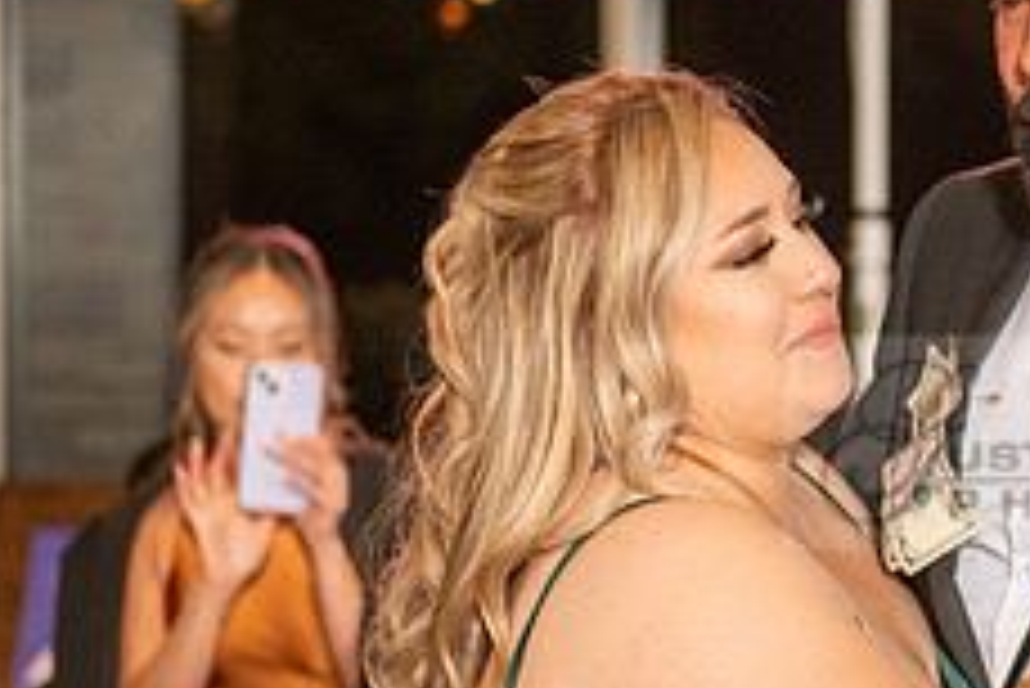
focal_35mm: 177
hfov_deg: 11.4
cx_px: 1174
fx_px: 5067
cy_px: 443
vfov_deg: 7.8
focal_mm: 70
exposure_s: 1/160
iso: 800
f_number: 3.5
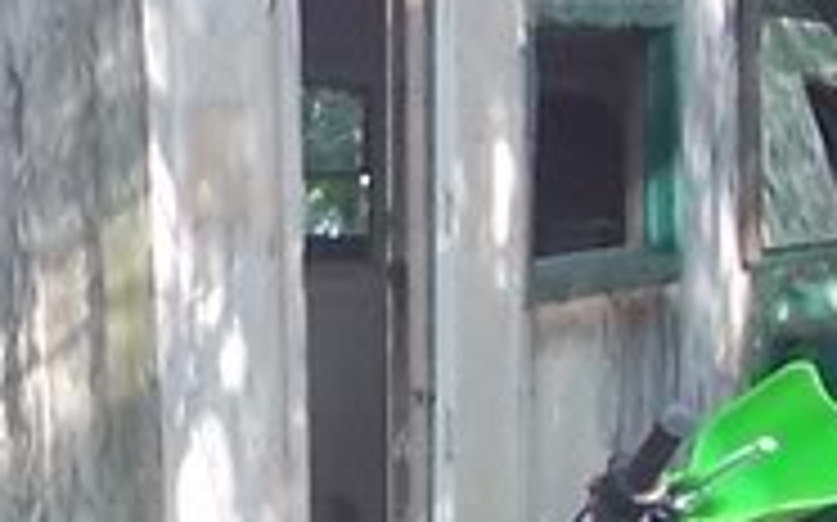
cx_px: -76
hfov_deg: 10.5
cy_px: 468
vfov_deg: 6.6
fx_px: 4514
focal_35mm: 198
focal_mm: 5.6
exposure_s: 1/60
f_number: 2.7
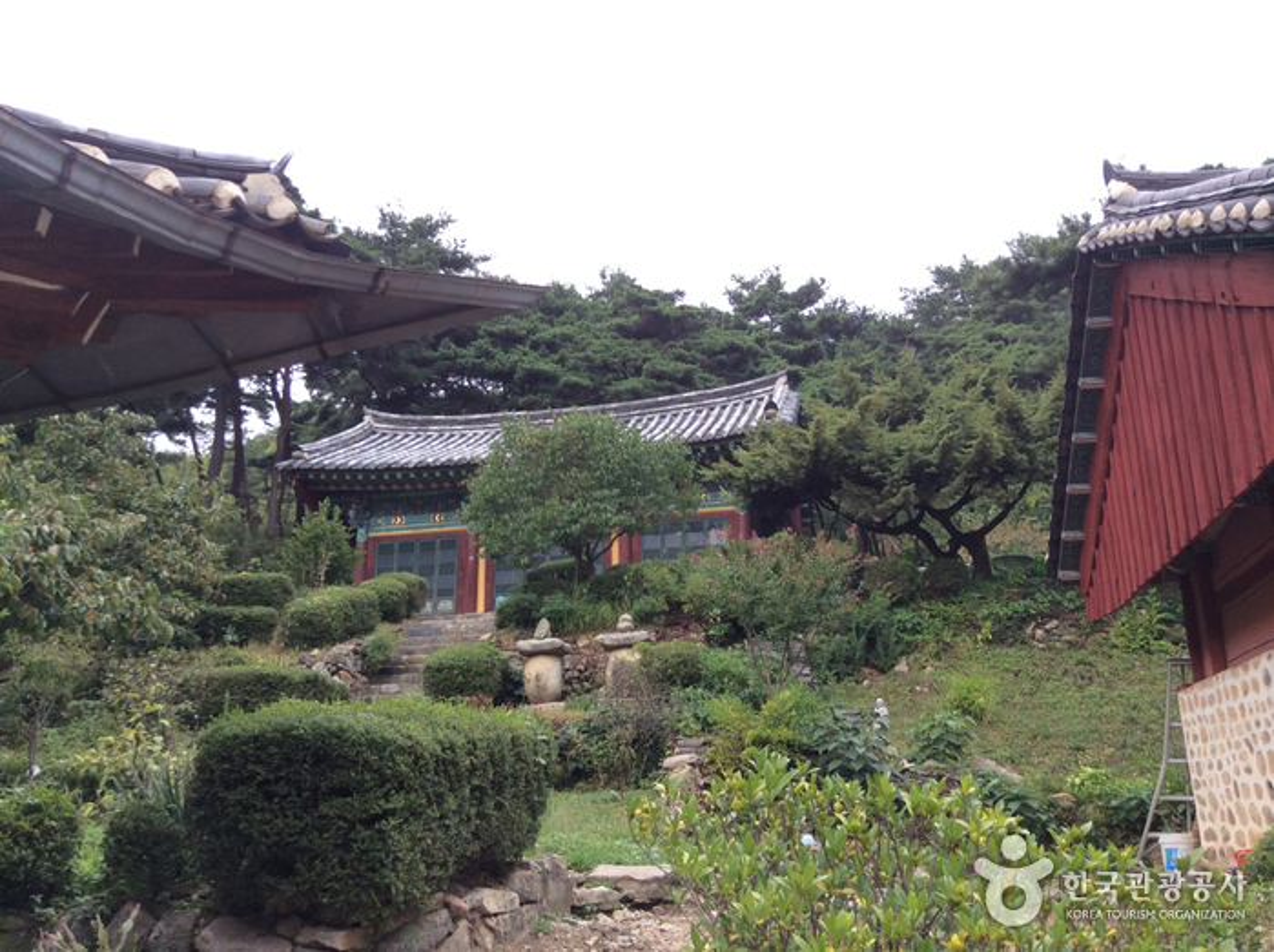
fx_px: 1213
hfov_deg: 55.4
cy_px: 476
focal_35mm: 33
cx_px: 637
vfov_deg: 42.8
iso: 32
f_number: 2.4
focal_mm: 3.3
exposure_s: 1/167
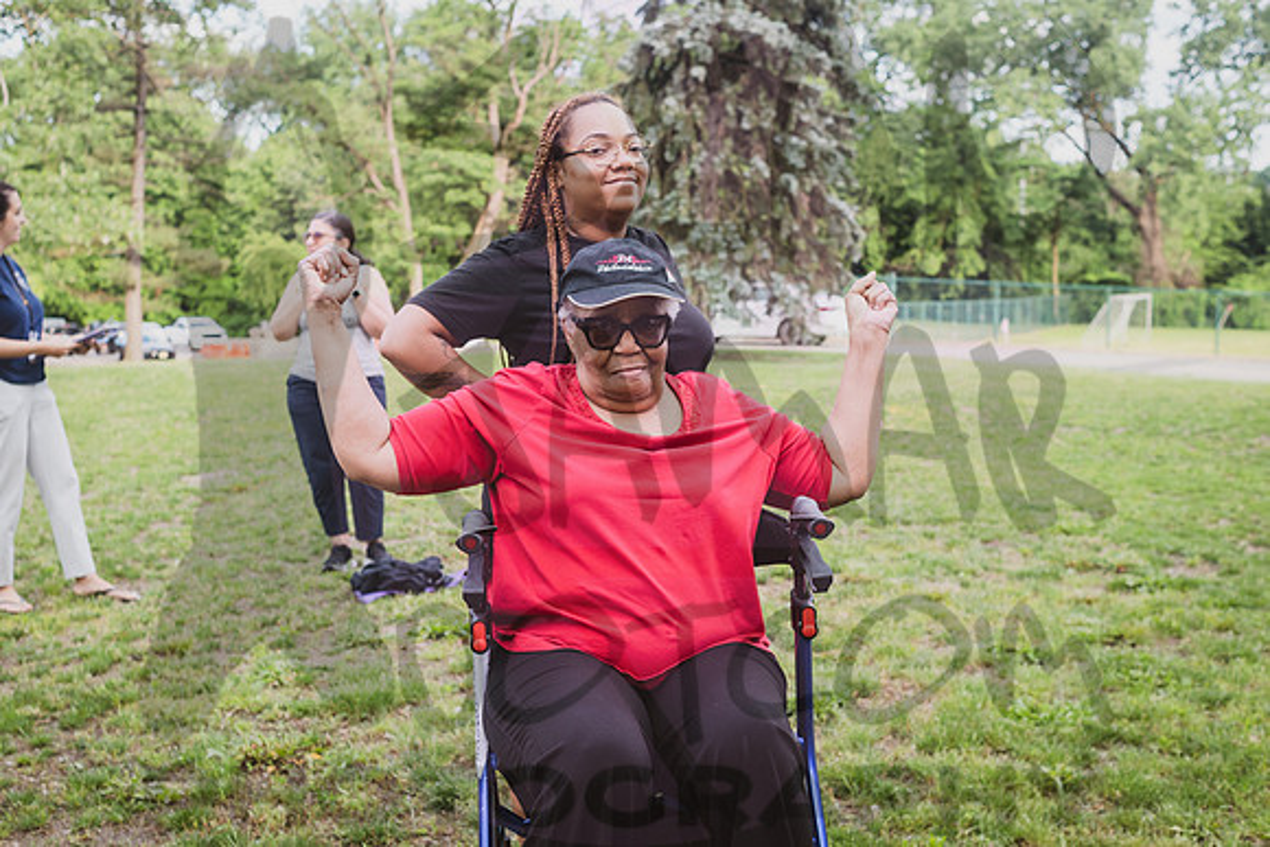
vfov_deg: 31.4
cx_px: 621
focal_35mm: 43
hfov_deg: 45.8
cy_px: 496
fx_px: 1505
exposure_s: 1/250
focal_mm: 35
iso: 400
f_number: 4
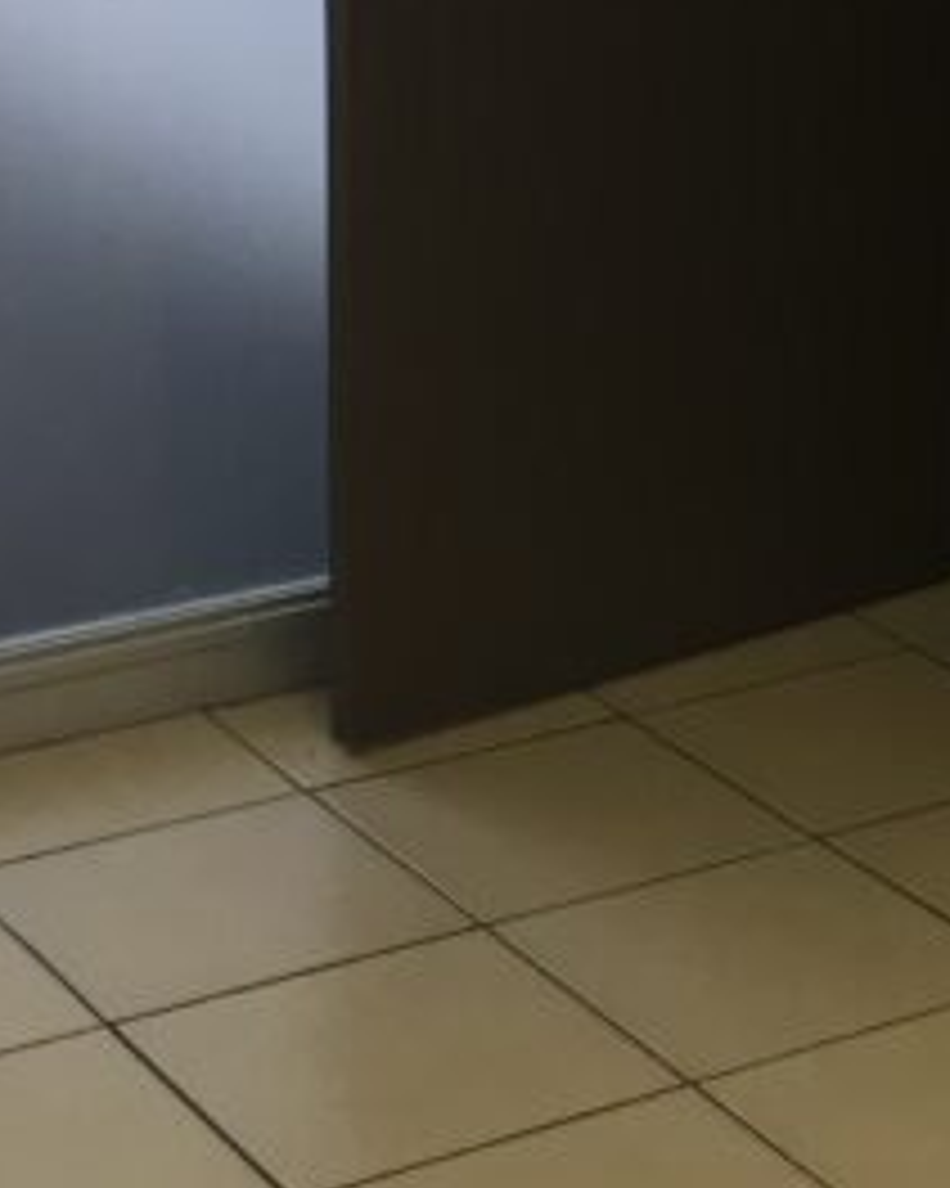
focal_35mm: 110
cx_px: 891
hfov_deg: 13.8
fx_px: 3868
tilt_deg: -10.9
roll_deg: -2.7
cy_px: -99
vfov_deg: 16.9
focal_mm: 4.15
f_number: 2.2
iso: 32
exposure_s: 1/33
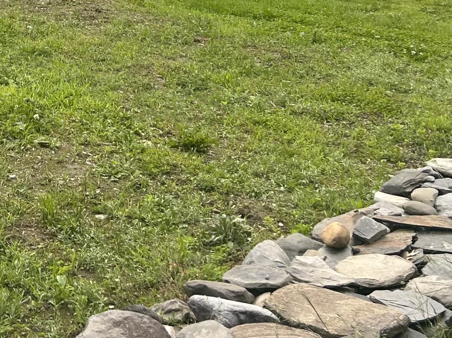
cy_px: -80
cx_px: 54
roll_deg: +0.5
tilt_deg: -7.3
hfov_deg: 22.8
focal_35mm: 84
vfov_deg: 16.7
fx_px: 1096
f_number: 1.5
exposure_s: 1/733
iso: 50
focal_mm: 5.7
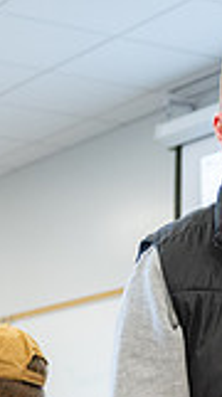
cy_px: 297
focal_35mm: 136
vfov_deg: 15.7
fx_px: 1430
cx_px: 257
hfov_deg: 8.8
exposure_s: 1/250
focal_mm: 36
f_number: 2.8
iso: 1600
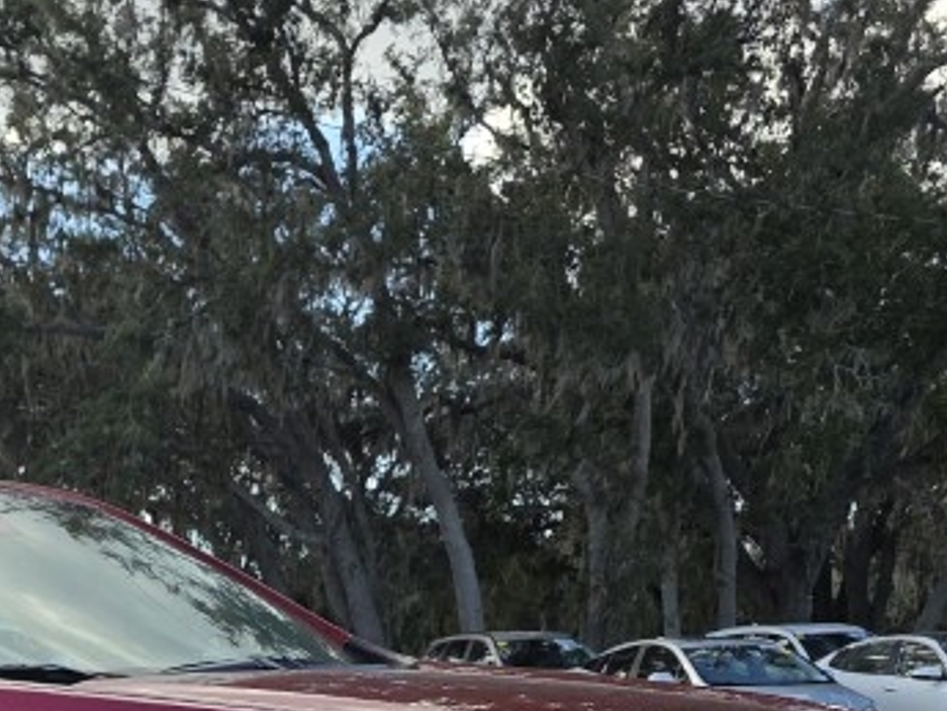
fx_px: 1970
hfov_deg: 25.3
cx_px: -66
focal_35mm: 72
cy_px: 909
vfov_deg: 19.0
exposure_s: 1/3075
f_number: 1.7
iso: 80
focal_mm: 6.3
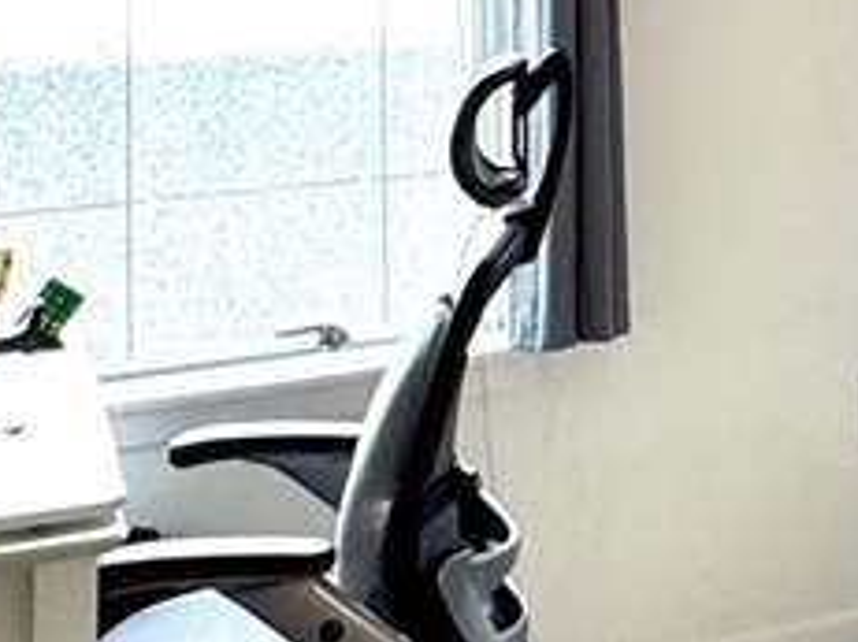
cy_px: 204
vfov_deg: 23.5
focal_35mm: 62
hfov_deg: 24.8
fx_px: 1536
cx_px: 1255
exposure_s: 1/120
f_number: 2.2
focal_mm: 2.22
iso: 80
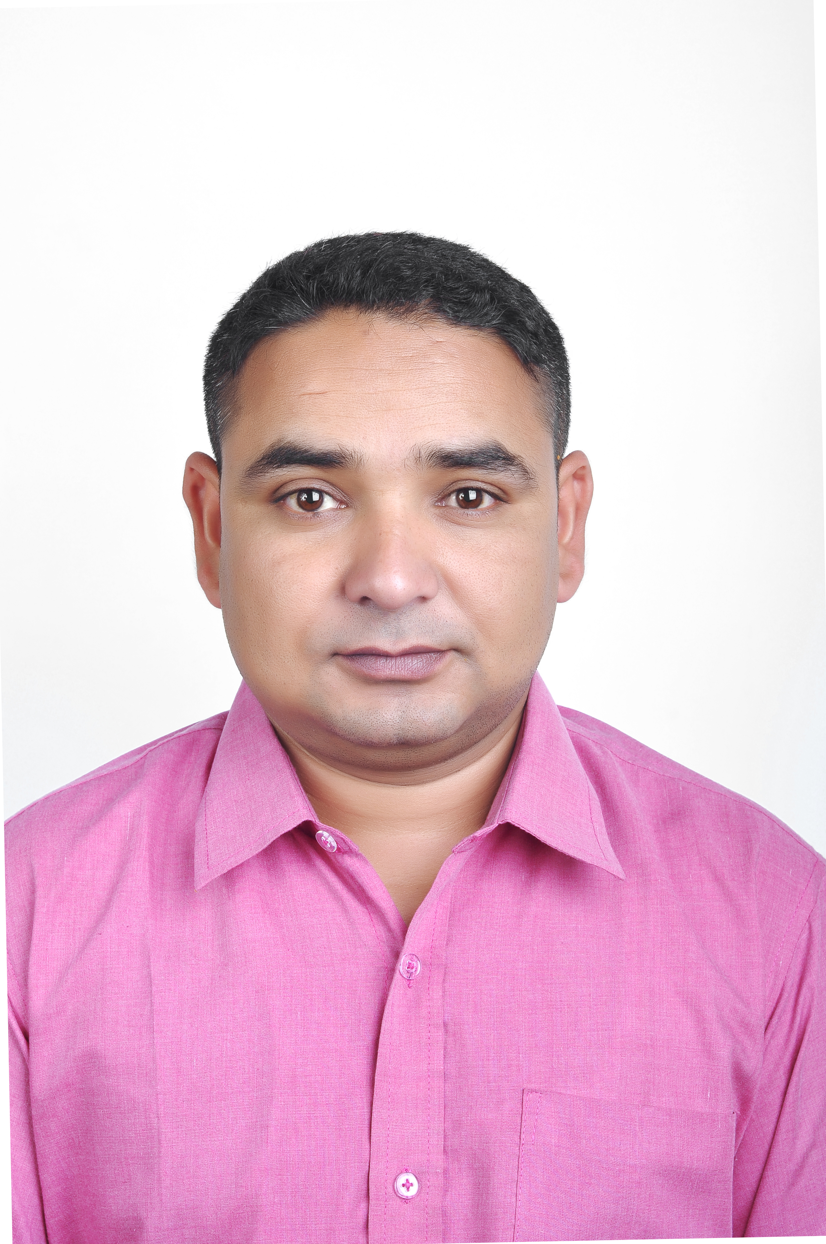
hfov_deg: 18.1
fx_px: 2588
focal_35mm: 75
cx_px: 413
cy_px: 622
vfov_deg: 27.0
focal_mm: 50
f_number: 8
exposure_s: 1/160
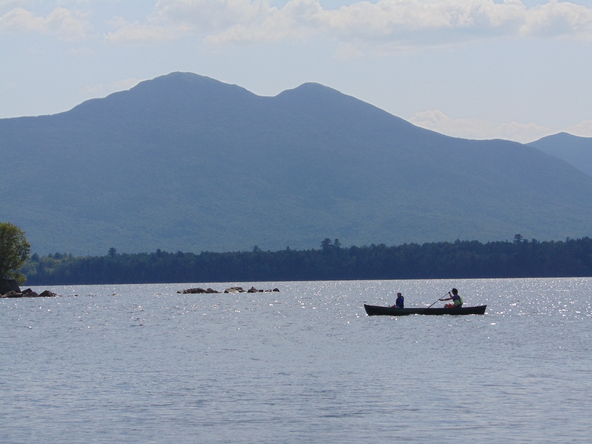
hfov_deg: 14.8
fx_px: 2275
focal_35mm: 133
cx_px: 296
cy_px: 222
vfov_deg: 11.1
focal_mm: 23.9
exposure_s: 1/400
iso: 80
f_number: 10.3
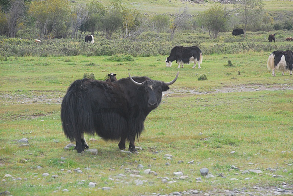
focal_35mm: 135
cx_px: 146
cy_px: 98
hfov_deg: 15.2
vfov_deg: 10.2
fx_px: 1100
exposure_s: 1/320
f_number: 5.6
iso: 400
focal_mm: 90
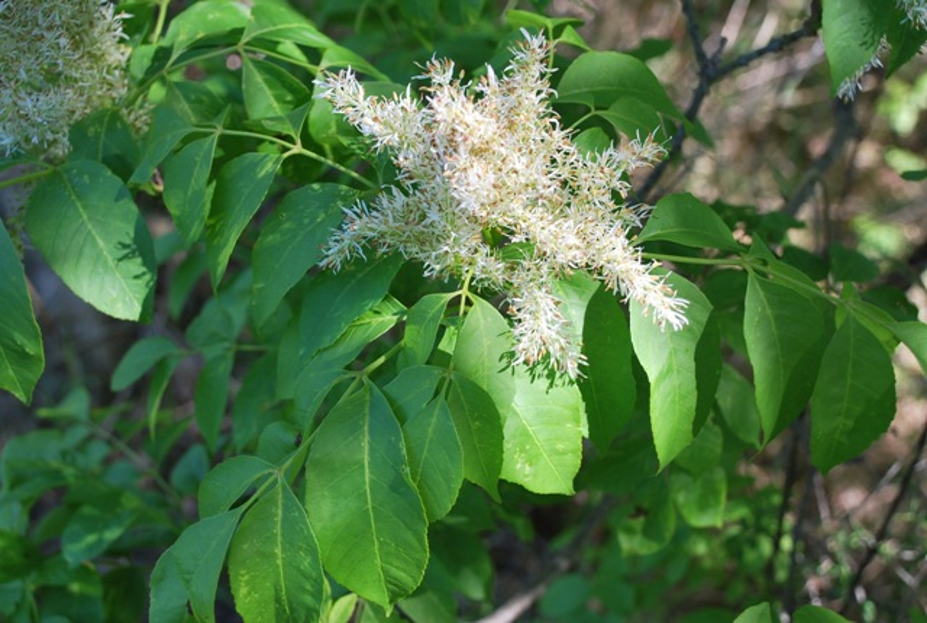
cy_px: 312
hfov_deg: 35.0
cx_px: 464
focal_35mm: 57
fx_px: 1471
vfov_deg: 23.9
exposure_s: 1/125
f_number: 5.6
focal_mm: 38
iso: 140
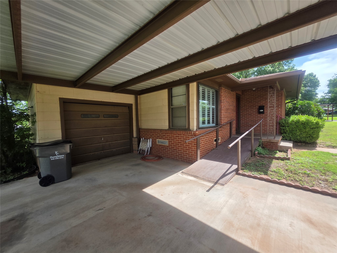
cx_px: 168
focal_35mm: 13
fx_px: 127
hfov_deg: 106.2
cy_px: 126
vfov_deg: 89.9
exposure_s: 1/838
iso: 40
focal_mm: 2.2
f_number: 1.9
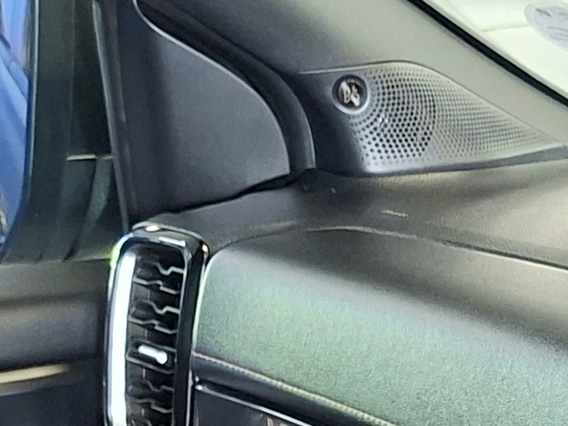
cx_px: 1164
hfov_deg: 12.2
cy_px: 1042
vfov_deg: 9.3
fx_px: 2330
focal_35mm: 142
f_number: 1.8
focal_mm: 5.54
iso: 320
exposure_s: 1/33
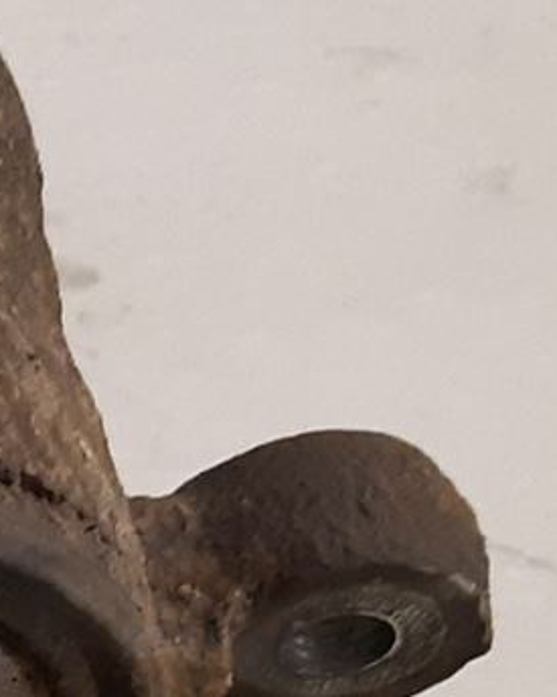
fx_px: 3113
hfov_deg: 9.1
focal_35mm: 151
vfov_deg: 12.4
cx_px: -841
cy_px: 908
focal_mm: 3.93
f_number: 1.7
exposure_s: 1/50
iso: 320
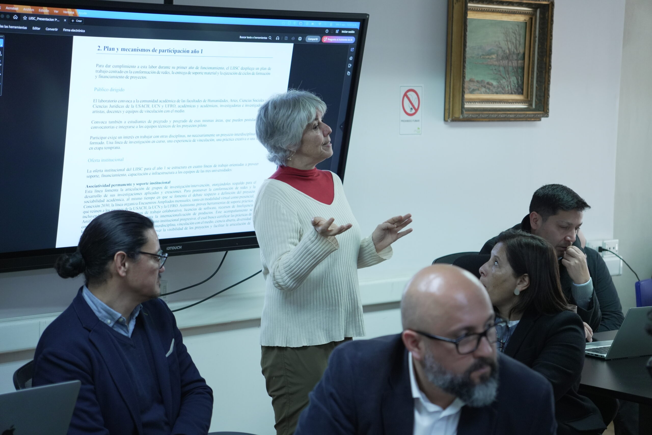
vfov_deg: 19.2
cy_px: 218
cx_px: 326
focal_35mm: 71
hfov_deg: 28.5
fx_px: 1282
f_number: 2.8
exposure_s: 1/100
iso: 1000
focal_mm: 47.2
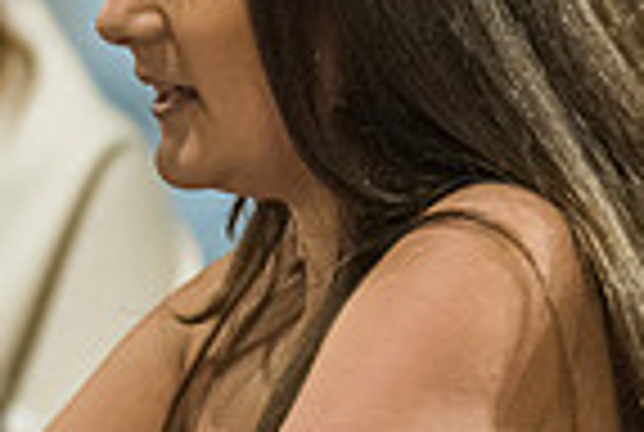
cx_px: -135
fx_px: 14520
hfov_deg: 2.5
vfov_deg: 1.7
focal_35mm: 810
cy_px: 164
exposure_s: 1/160
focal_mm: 200
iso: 4500
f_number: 2.8
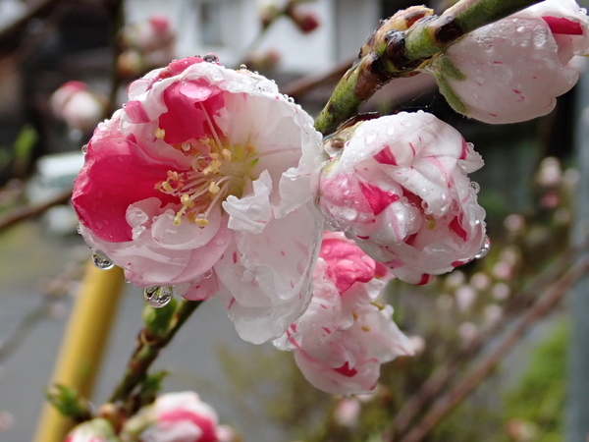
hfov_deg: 43.9
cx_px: 294
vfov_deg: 33.6
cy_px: 221
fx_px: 732
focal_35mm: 43
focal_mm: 7.86
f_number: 4
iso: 320
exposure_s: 1/160
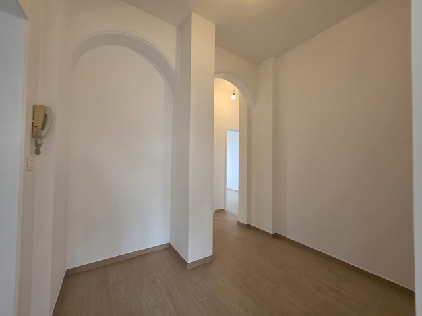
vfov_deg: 89.9
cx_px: 211
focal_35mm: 13
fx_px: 158
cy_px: 158
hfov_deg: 106.2
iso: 100
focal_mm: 2.2
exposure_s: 1/120
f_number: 1.9
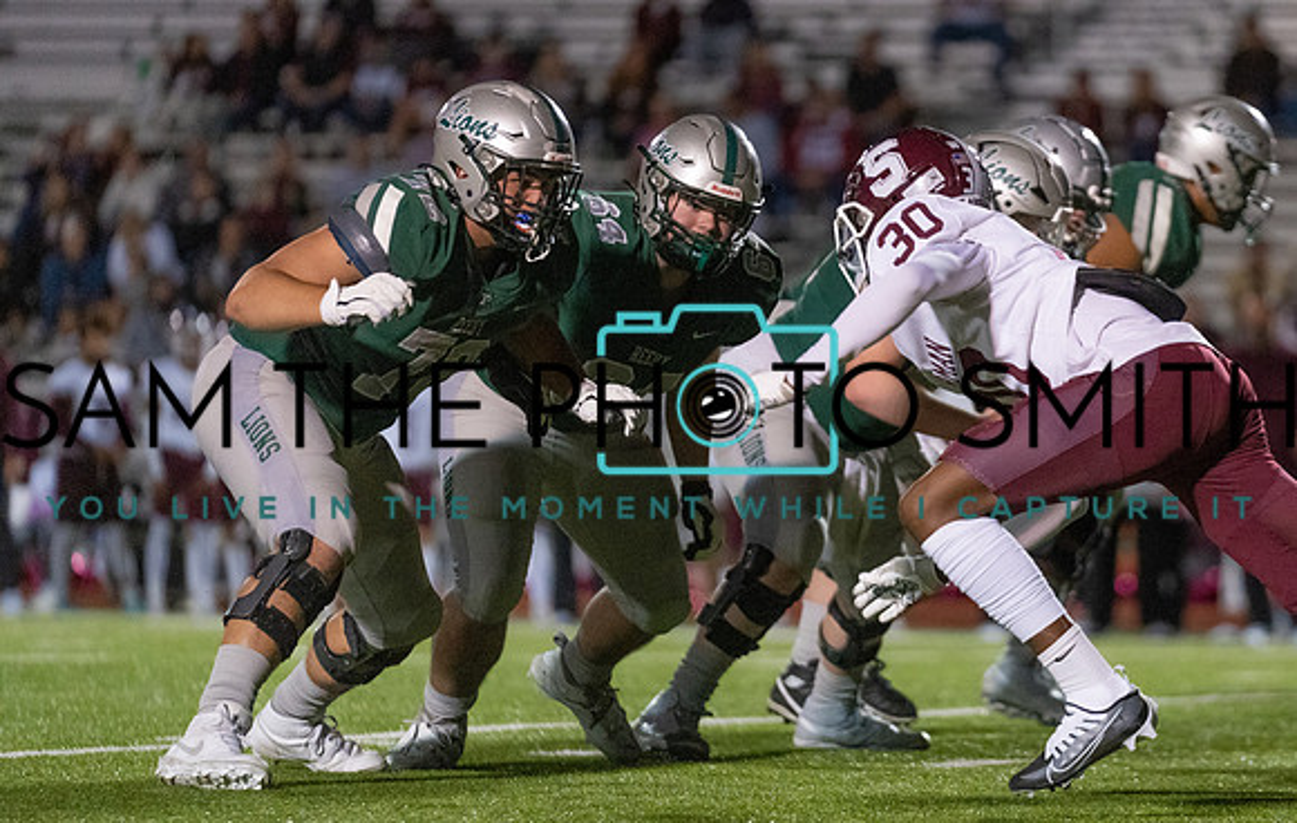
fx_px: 10224
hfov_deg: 7.3
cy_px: 363
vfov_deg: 4.6
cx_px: 920
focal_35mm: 288
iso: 5000
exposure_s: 1/1250
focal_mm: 200
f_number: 2.8
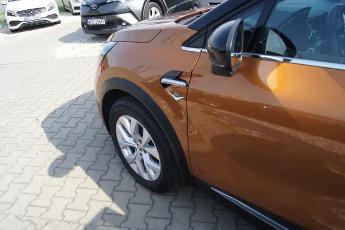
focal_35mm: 27
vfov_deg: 47.9
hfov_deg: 67.4
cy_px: 115
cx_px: 172
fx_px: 259
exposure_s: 1/125
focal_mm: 18
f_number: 7.1
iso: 100
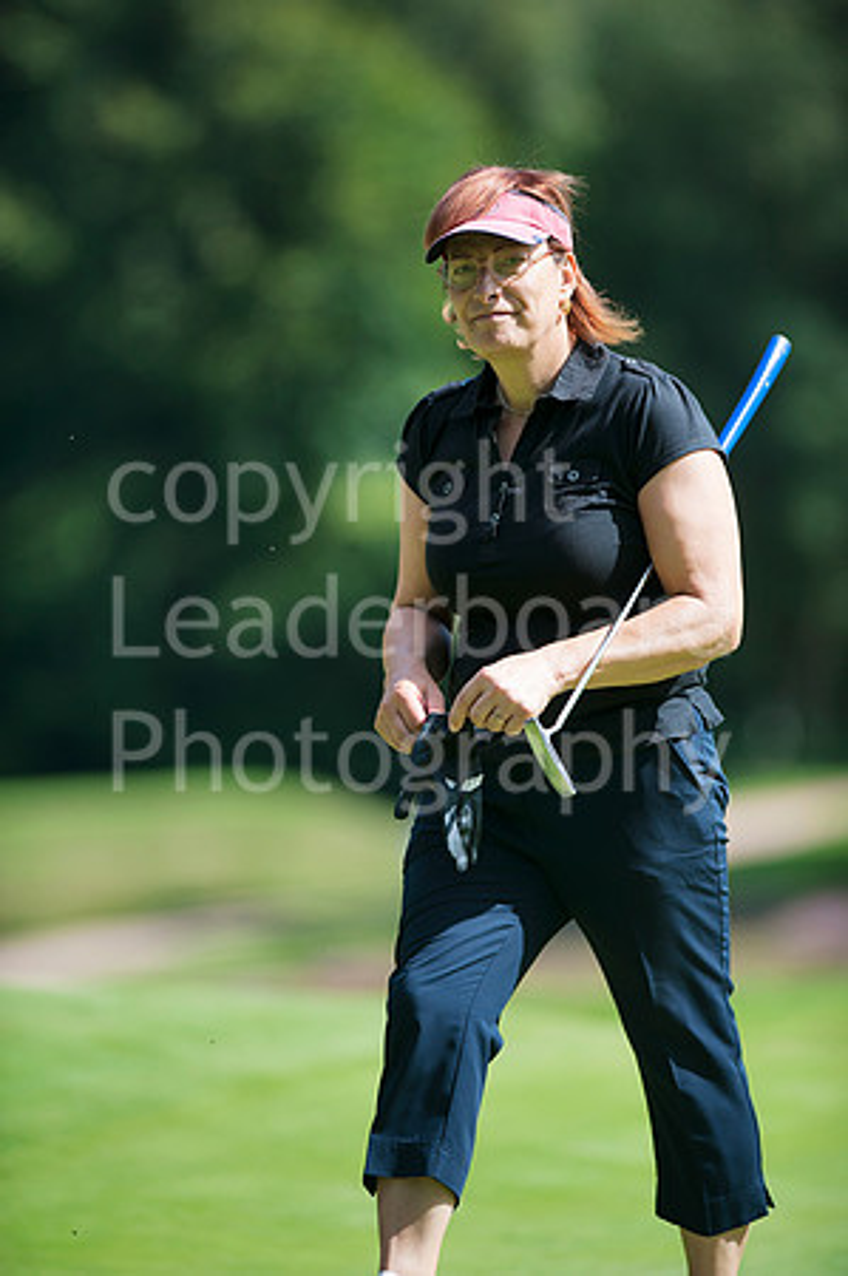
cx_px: 424
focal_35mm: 300
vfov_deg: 6.9
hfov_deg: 4.6
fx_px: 10624
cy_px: 638
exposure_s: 1/1600
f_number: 4
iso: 200
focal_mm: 300
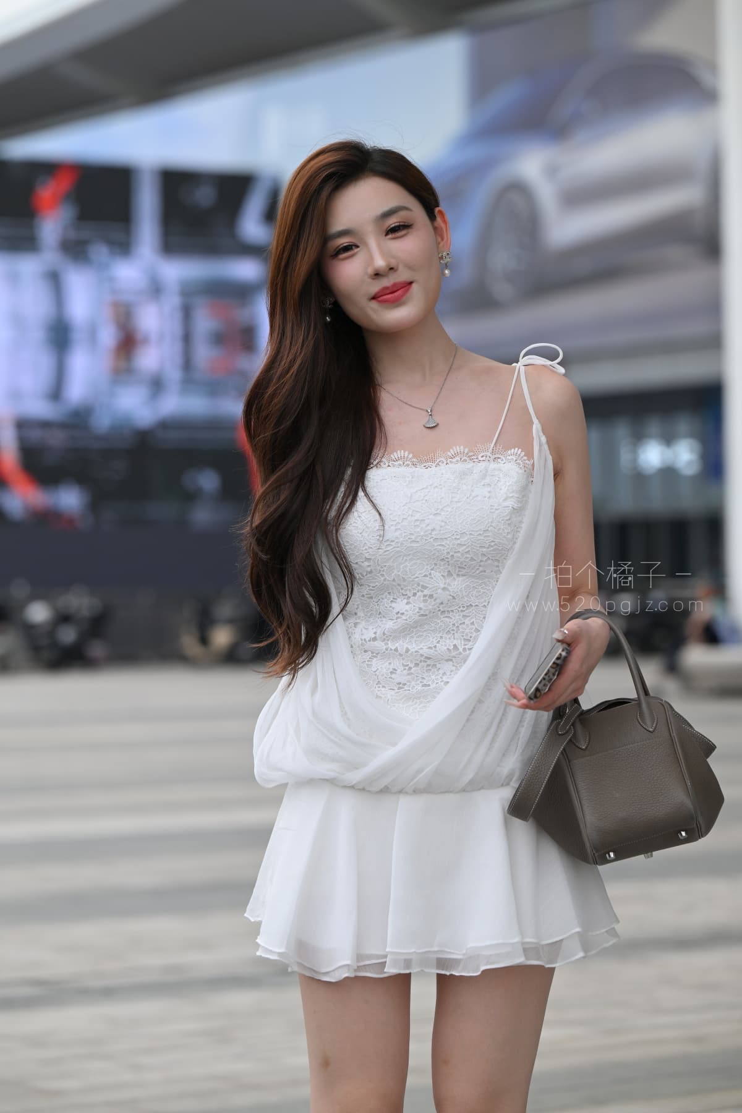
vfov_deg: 17.8
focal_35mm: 115
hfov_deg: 11.9
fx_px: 3555
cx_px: 371
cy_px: 556
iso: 320
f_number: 4
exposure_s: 1/640
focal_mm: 115
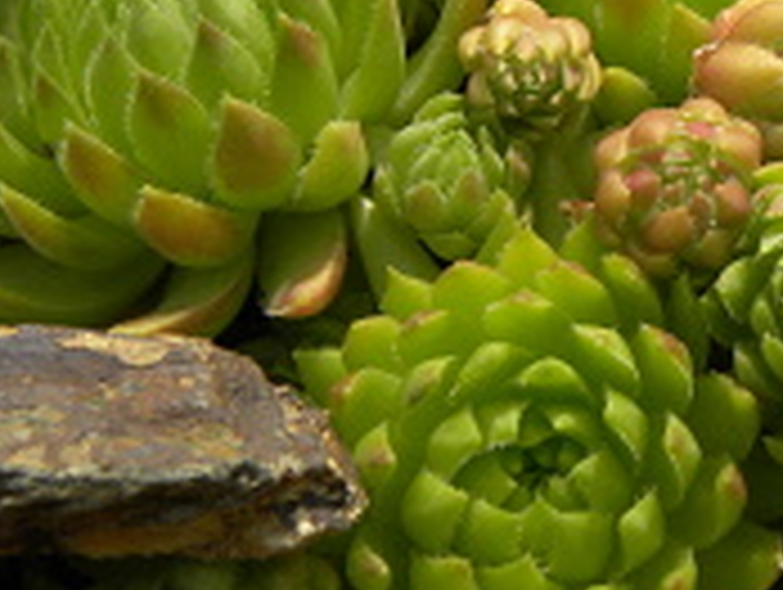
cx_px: 747
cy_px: 194
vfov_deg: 13.1
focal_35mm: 113
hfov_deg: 17.1
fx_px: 2560
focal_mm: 7.3
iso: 100
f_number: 5
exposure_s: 1/400
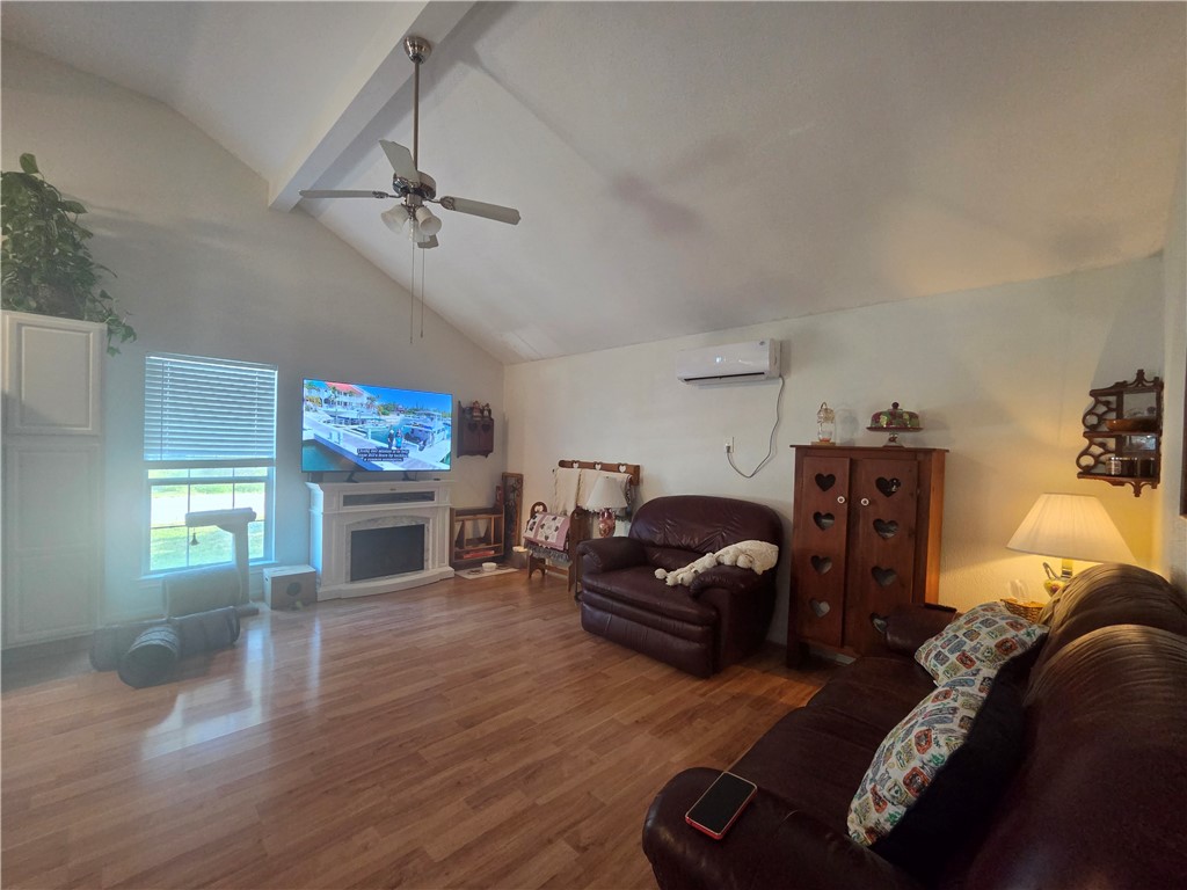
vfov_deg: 89.9
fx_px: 446
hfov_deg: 106.2
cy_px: 445
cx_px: 594
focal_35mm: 13
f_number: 2.2
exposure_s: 1/60
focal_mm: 2.2
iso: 400
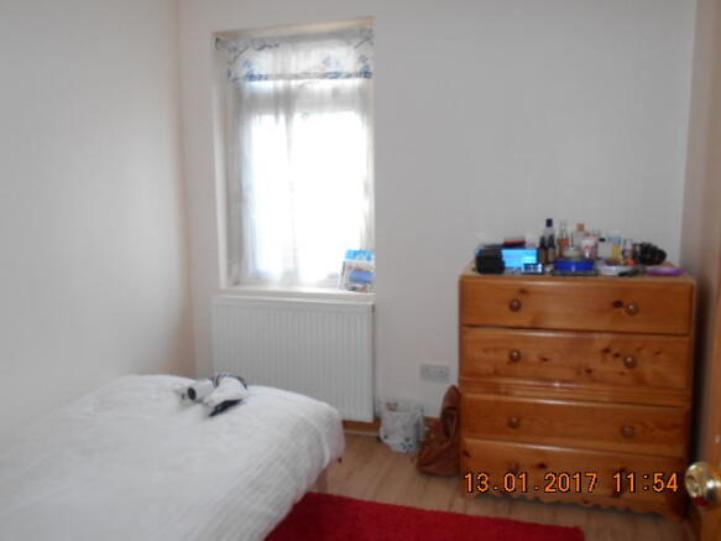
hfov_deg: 60.0
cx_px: 360
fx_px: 625
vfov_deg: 46.8
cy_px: 270
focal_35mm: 30
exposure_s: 1/25
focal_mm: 5.1
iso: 200
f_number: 3.4
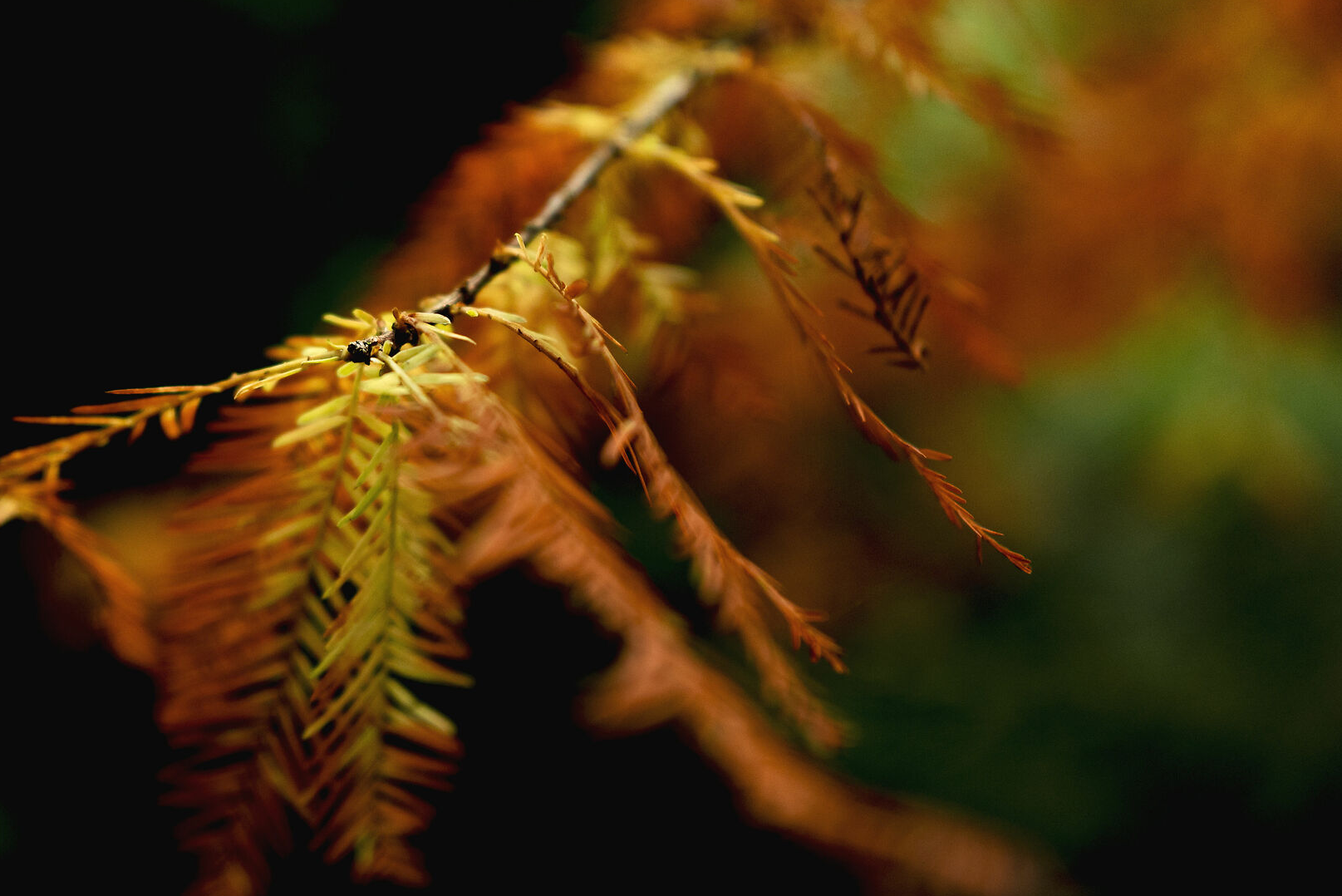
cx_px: 436
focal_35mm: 52
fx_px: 1939
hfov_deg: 37.7
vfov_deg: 25.9
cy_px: 348
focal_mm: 35
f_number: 2
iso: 400
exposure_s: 1/800
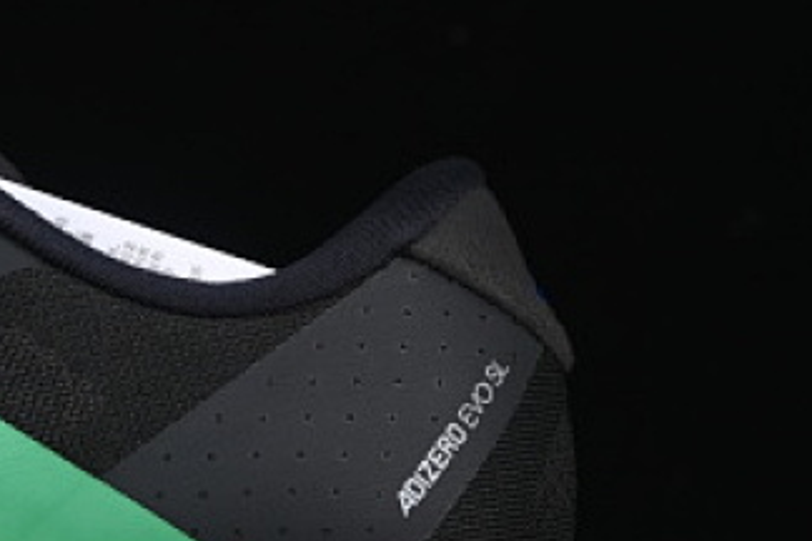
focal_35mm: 250
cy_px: 331
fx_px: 5638
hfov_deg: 8.1
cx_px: -276
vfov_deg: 5.5
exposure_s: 1/60
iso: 160
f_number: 6.3
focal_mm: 50
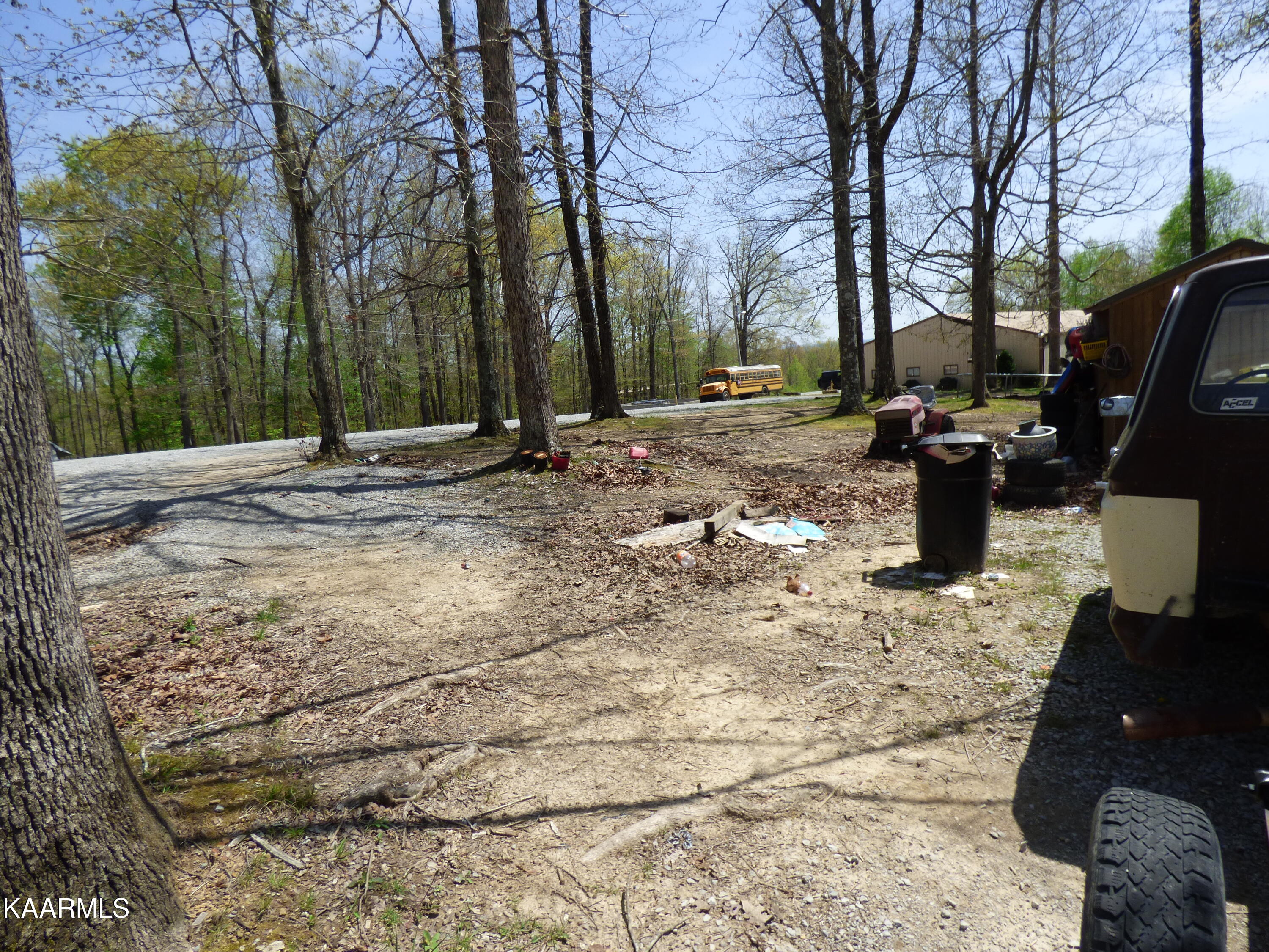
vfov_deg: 66.0
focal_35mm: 20
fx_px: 733
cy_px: 476
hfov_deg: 81.7
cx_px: 634
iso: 100
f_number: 2.8
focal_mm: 3.58
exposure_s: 1/1600
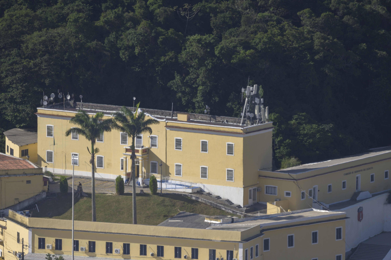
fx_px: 7353
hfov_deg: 3.0
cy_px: 182
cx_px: 170
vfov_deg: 2.0
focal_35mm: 677
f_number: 5.6
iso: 100
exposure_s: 1/500
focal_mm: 400
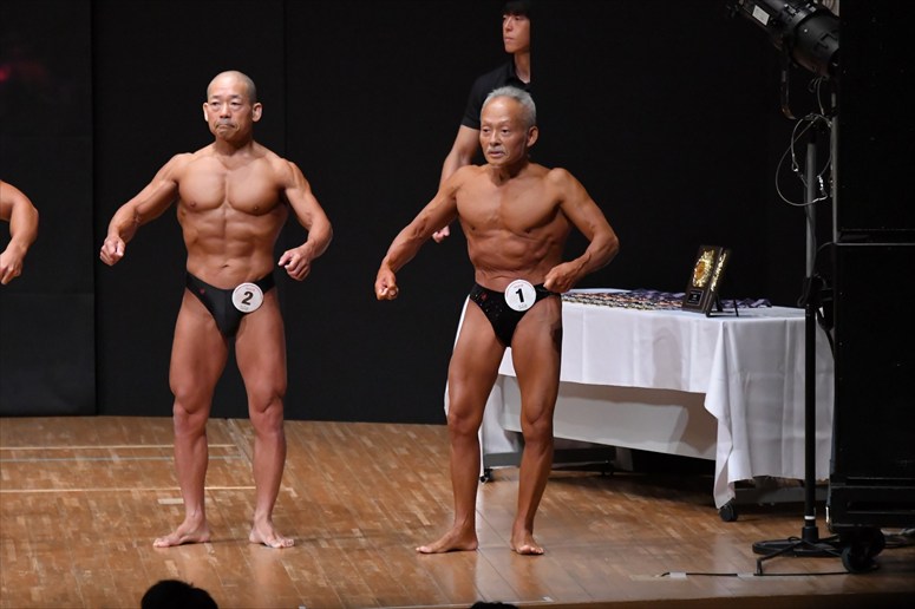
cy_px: 304
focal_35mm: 270
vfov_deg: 5.1
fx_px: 6859
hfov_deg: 7.6
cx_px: 458
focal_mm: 180
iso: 6400
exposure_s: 1/400
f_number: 5.6
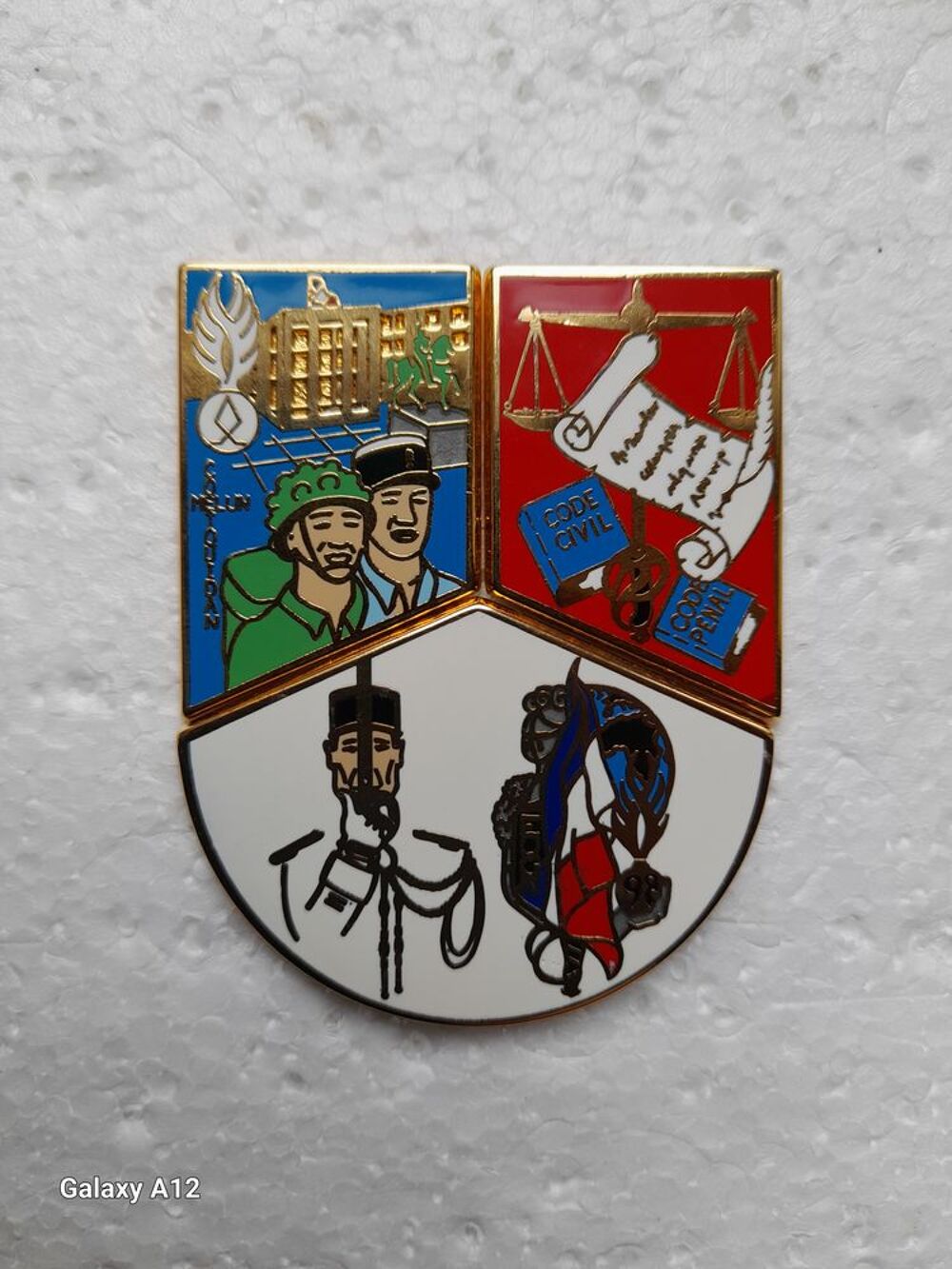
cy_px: 634
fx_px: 917
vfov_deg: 69.4
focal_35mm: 25
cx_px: 476
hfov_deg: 54.9
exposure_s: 1/50
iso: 32
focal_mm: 4.6
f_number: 2
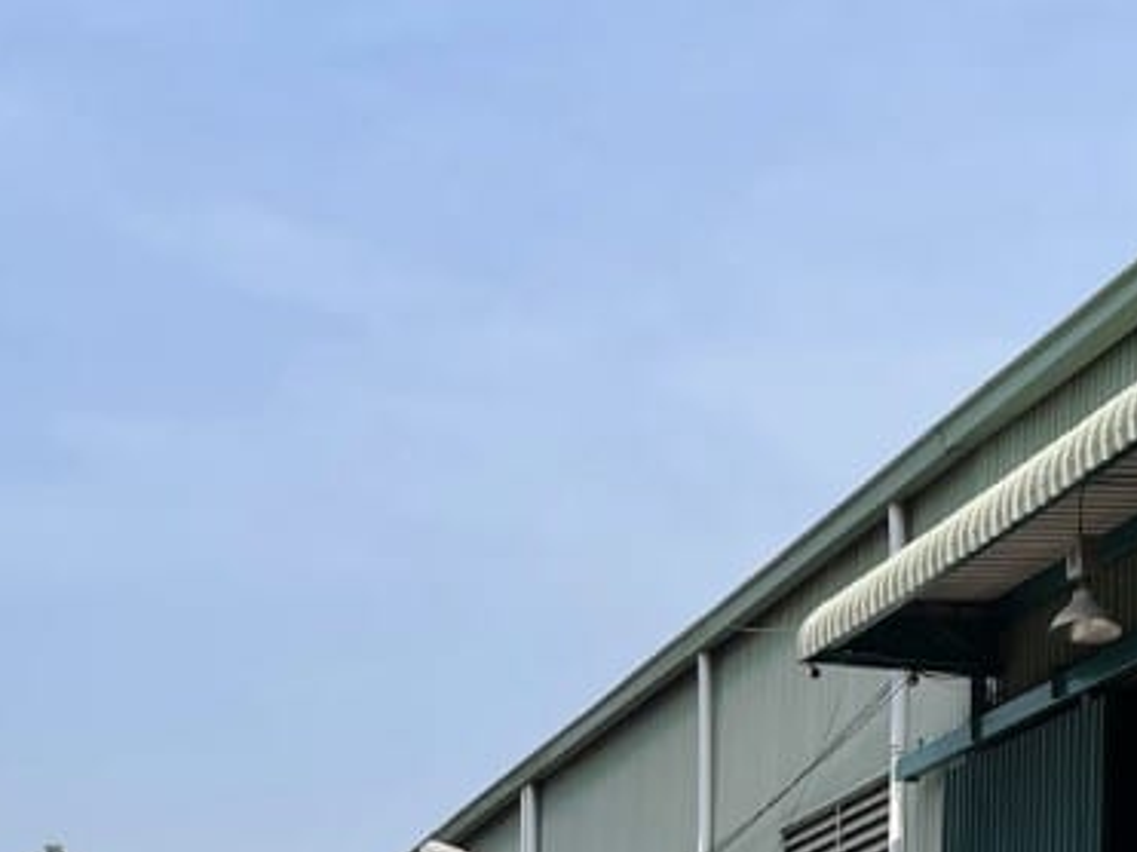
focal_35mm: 101
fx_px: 3316
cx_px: 460
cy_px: 913
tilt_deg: +7.6
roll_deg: -3.0
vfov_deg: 14.3
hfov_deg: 19.4
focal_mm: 5.1
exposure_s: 1/3663
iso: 32
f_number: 1.6
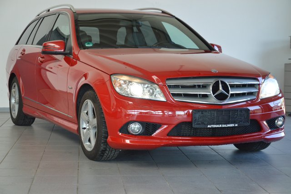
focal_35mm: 78
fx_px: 630
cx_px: 146
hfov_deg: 26.0
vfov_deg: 17.5
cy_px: 97
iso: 400
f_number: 5
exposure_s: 1/100
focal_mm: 52
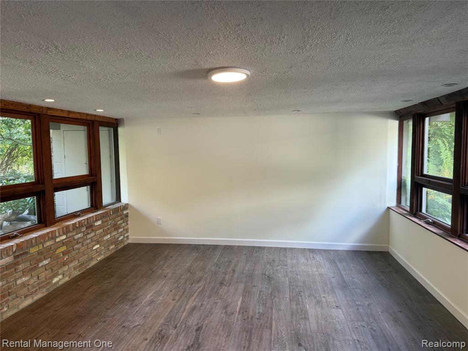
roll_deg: +0.3
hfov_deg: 71.6
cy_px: 176
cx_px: 234
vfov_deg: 56.8
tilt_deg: -4.0
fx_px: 324
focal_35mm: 24
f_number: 1.78
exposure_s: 1/111
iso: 125
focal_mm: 6.76
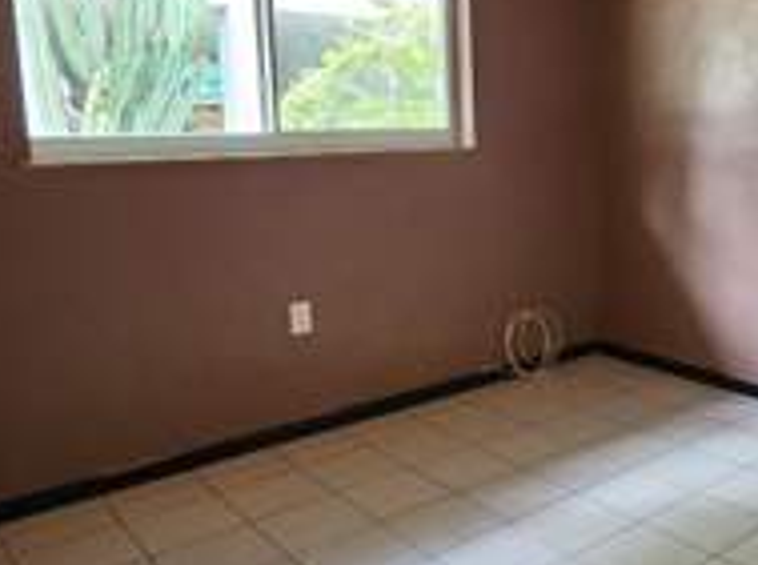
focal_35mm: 33
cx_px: 578
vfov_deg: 42.7
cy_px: 242
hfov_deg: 52.7
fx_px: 721
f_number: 2.2
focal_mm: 2.2
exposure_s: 1/30
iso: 320
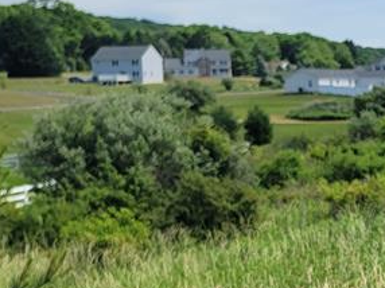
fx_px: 956
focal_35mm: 86
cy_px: 178
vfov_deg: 17.1
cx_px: 592
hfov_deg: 19.6
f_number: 1.8
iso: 16
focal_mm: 6.7
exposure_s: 1/1212
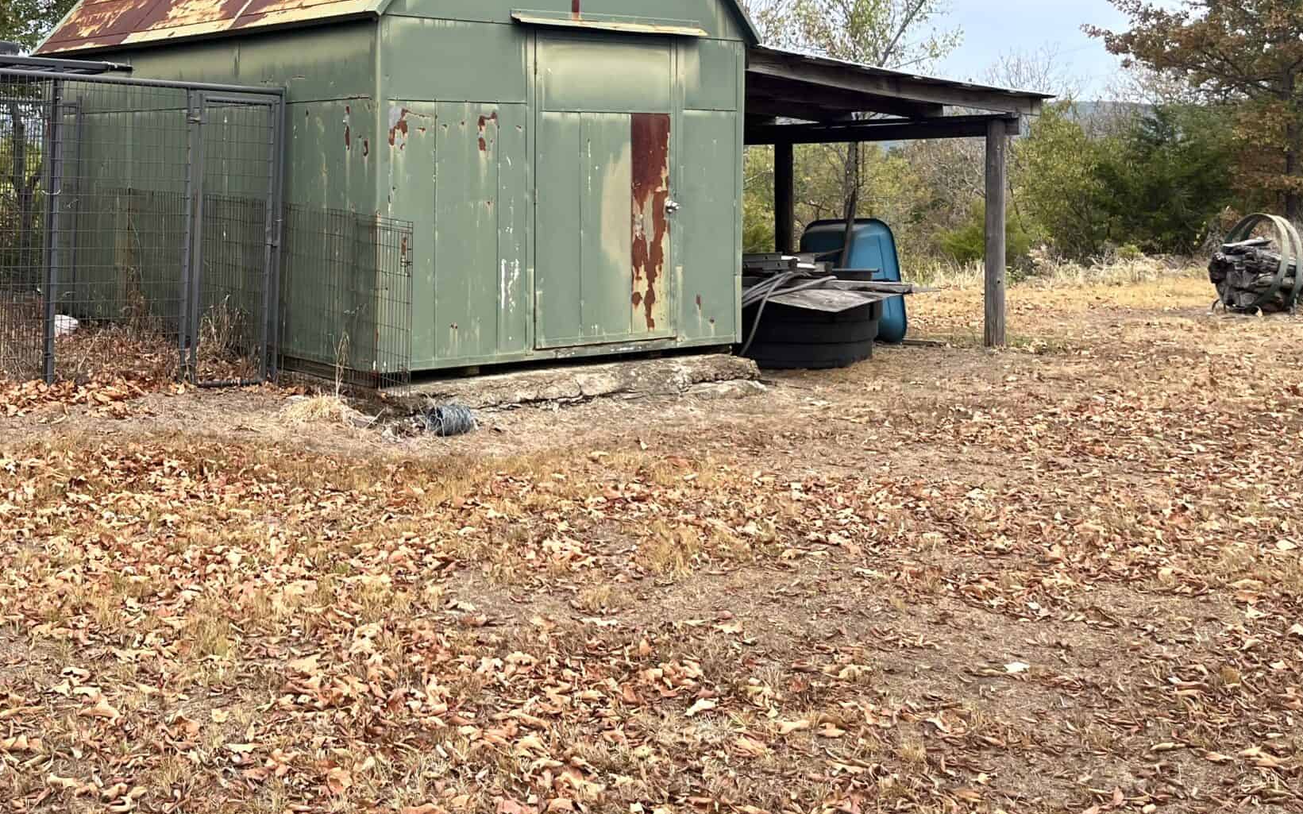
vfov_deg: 29.3
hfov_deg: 45.0
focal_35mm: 43
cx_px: 368
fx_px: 1527
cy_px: 189
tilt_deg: -0.3
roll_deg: +1.4
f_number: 1.6
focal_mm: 5.1
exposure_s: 1/1748
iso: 50
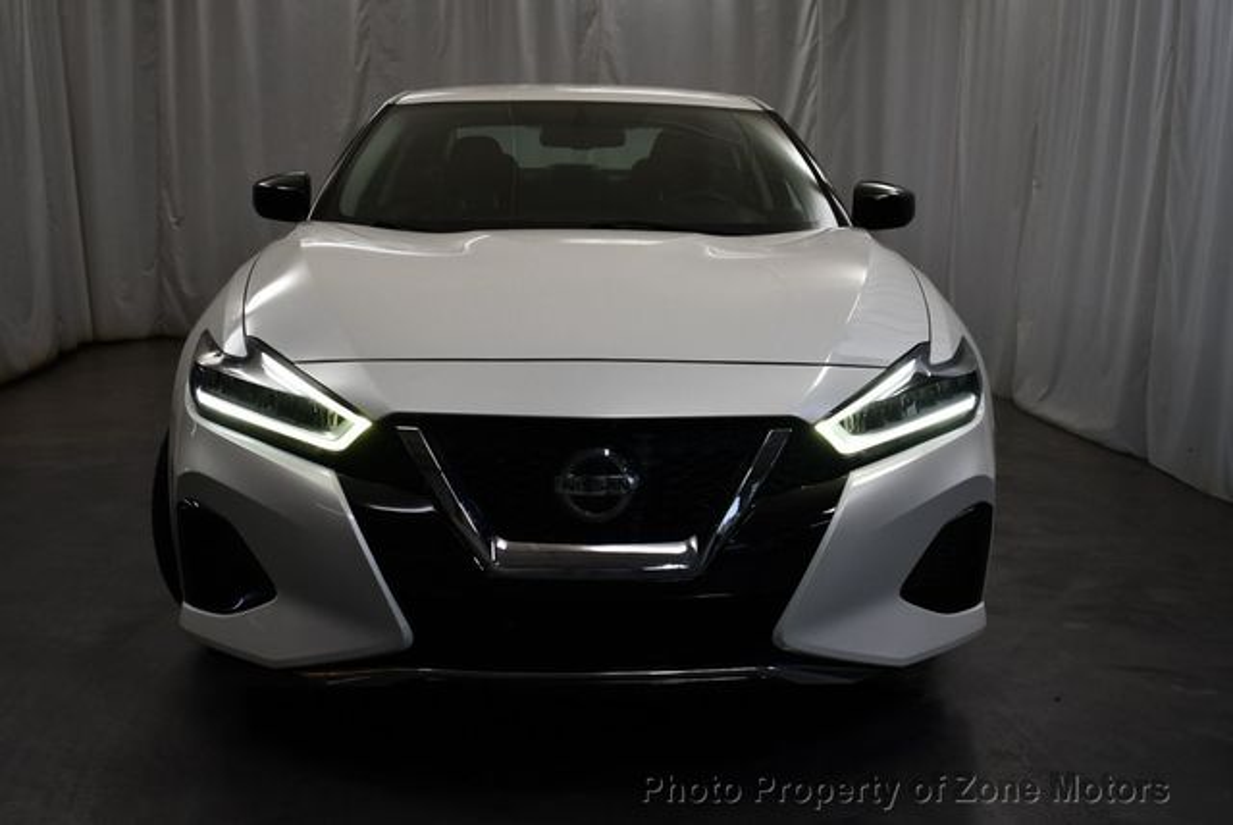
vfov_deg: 33.5
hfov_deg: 48.4
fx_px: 1371
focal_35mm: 40
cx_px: 616
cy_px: 412
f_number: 3.8
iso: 500
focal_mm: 20
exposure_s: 1/250
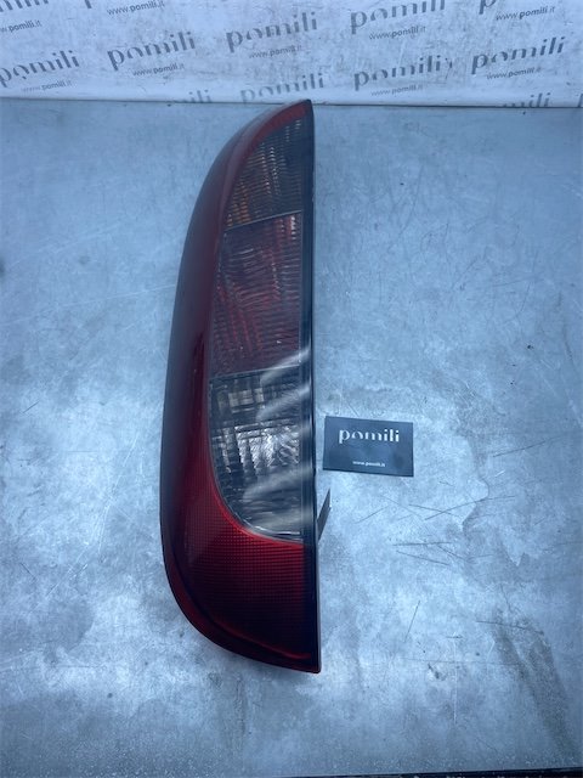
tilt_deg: -62.6
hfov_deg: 53.1
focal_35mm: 26
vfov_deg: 67.3
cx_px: 292
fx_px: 584
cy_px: 389
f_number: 1.8
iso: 32
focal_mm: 4.25
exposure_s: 1/810
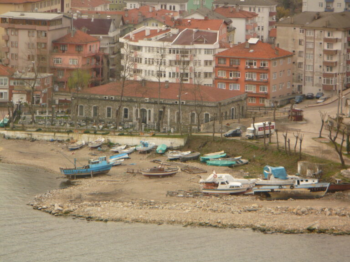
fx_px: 2245
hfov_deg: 8.9
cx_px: 175
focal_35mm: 222
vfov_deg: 6.7
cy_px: 131
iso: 100
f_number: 4.5
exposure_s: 1/125
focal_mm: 36.6
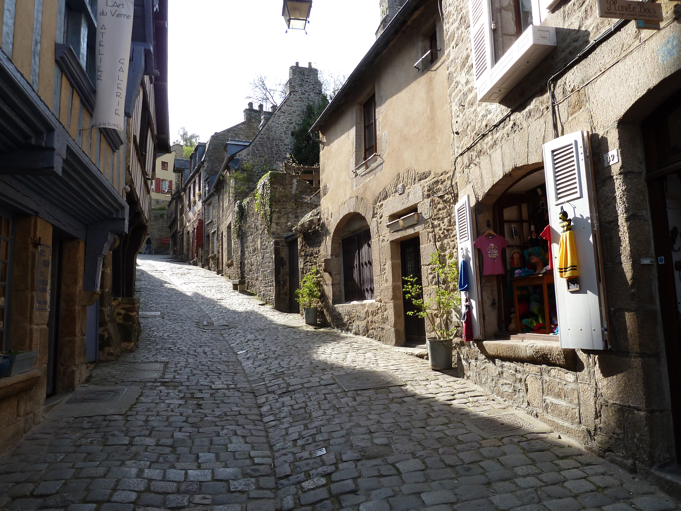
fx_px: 492
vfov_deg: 54.9
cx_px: 340
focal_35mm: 25
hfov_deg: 69.4
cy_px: 256
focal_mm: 4.1
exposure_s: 1/160
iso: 80
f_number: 4
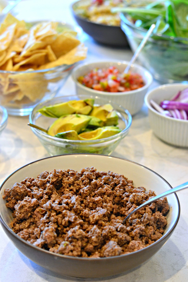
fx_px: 587
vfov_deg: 27.0
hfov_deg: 18.2
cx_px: 94
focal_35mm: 75
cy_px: 141
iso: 800
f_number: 4.5
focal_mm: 50
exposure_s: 1/60
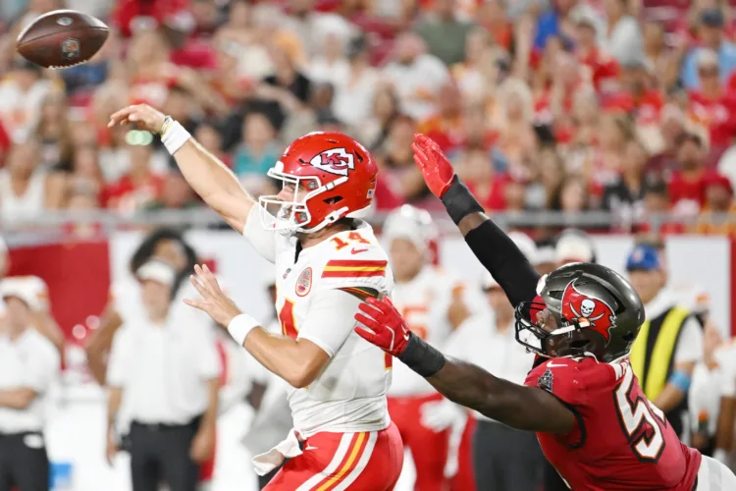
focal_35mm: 400
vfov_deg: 3.4
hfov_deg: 5.2
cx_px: 368
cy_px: 246
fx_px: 8177
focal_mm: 400
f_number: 4.5
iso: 5000
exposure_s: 1/1600
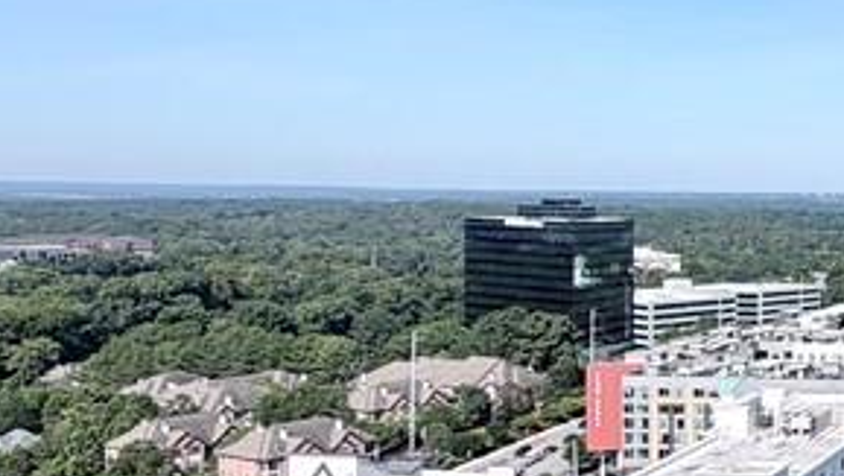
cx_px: 1139
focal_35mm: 54
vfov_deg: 22.3
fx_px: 1209
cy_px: 239
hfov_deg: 29.6
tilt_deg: -2.0
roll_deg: -0.7
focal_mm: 2.22
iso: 20
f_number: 2.2
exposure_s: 1/955
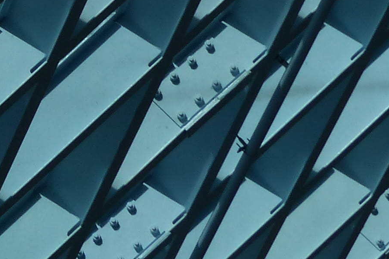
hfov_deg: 4.9
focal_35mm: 421
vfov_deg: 3.2
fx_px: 4548
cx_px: -181
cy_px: -205
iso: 100
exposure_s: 1/400
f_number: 4
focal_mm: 16.4
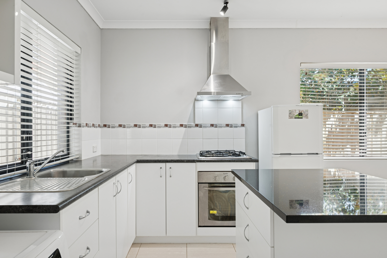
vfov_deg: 58.3
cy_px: 129
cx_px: 194
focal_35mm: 22
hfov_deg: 79.9
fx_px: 231
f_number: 8
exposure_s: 1/10
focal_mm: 21.5
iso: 100
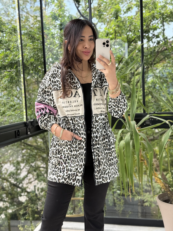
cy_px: 116
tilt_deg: -20.2
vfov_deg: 39.7
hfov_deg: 30.3
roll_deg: +3.5
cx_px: 86
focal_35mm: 48
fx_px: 320
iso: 100
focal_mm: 6.76
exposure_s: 1/349
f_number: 1.78
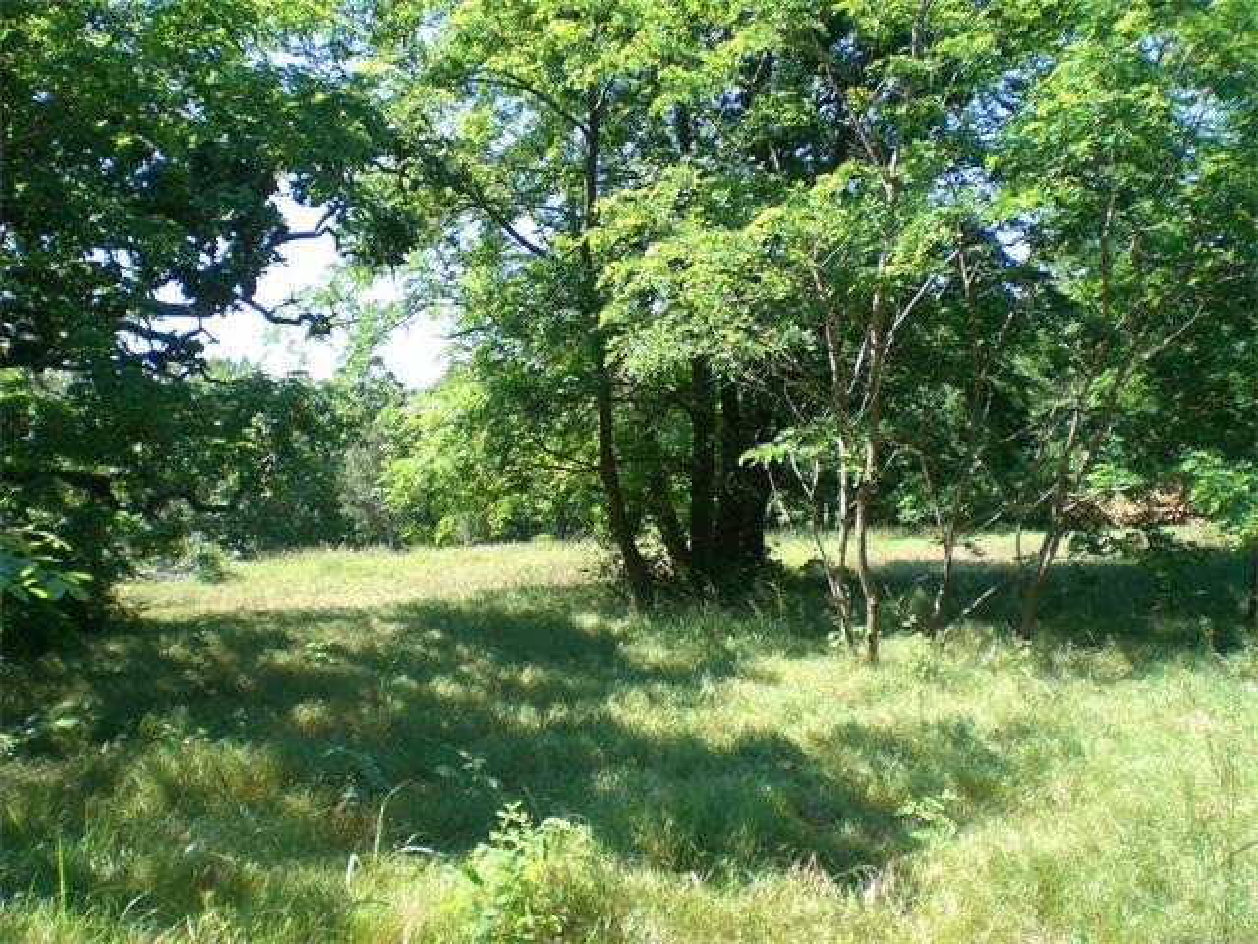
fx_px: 1381
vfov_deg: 37.7
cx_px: 629
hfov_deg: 49.0
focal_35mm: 38
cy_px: 472
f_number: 3.1
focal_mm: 6.3
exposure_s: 1/200
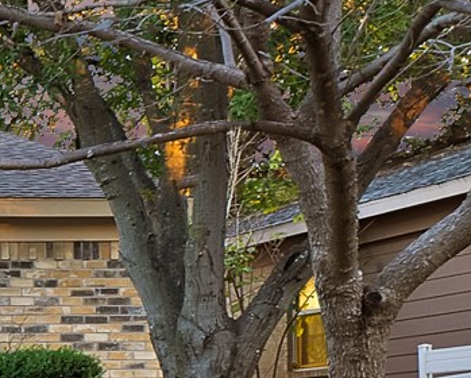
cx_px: -614
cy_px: 443
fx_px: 1800
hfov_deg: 12.2
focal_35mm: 129
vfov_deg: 11.8
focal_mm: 24
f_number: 9
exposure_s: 1/15
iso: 640
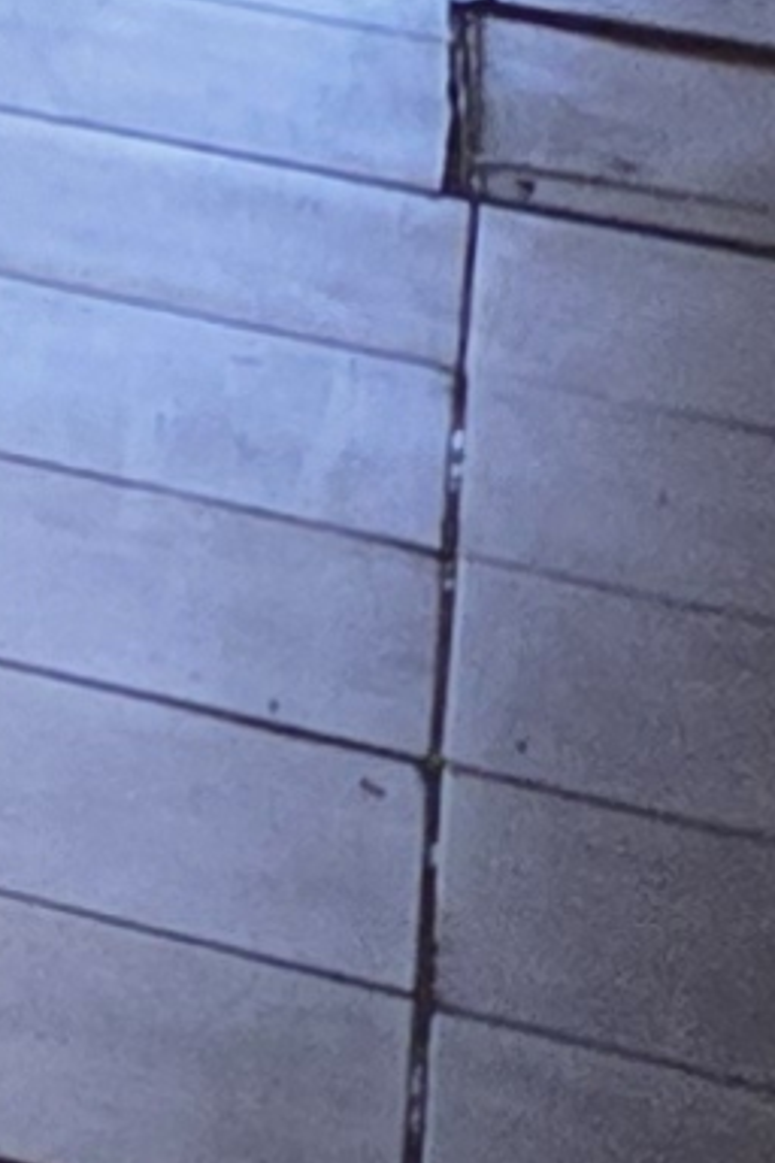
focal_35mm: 249
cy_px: -612
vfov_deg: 8.1
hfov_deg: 4.0
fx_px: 8040
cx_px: -4547
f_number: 1.8
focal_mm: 5.4
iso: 1600
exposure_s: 1/50
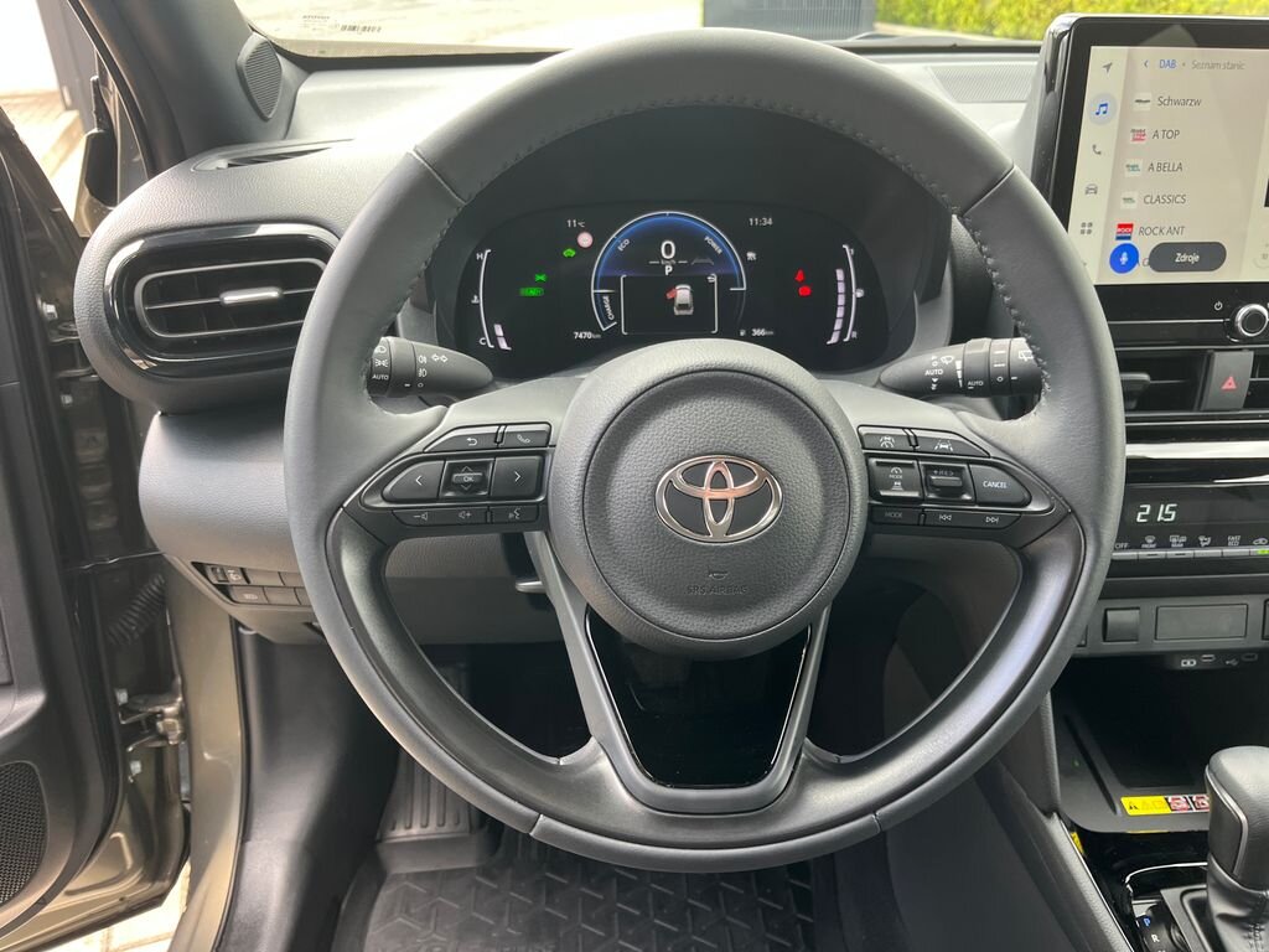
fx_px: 953
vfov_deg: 53.1
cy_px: 476
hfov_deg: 67.3
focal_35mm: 26
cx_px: 634
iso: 100
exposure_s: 1/121
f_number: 1.6
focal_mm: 5.1
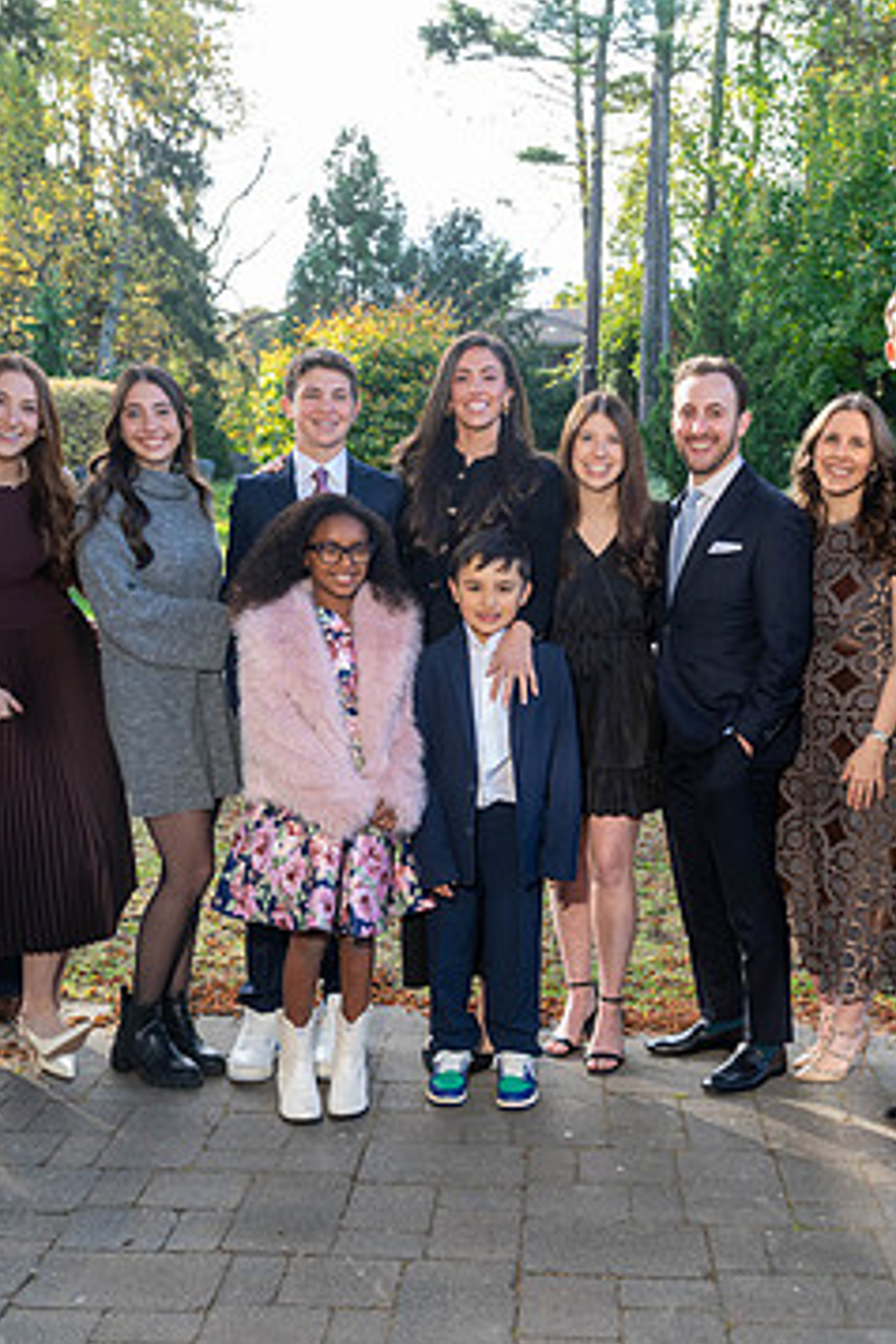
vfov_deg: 49.5
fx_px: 1456
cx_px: 459
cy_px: 695
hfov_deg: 34.2
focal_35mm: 39
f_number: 4
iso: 500
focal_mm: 24
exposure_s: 1/200
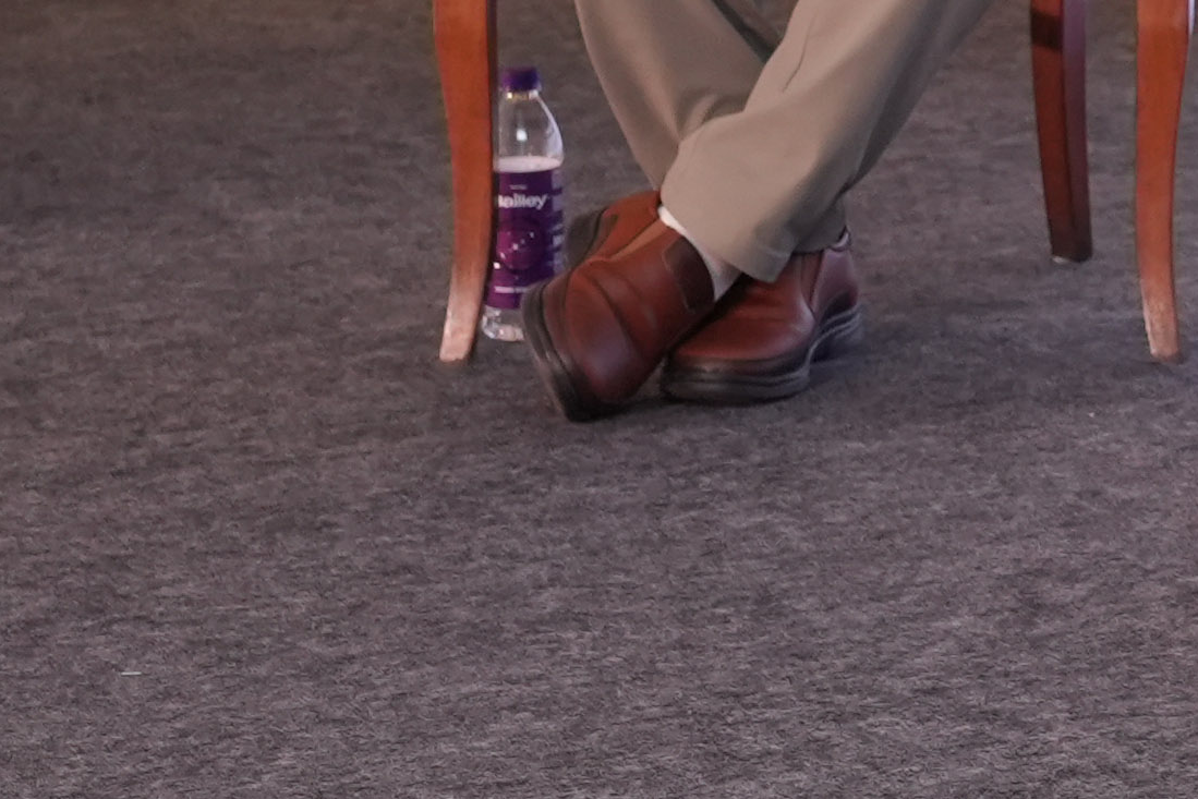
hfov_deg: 8.9
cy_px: -427
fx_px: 7255
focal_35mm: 218
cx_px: 2406
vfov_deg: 6.2
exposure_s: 1/160
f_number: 3.5
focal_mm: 35
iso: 1250
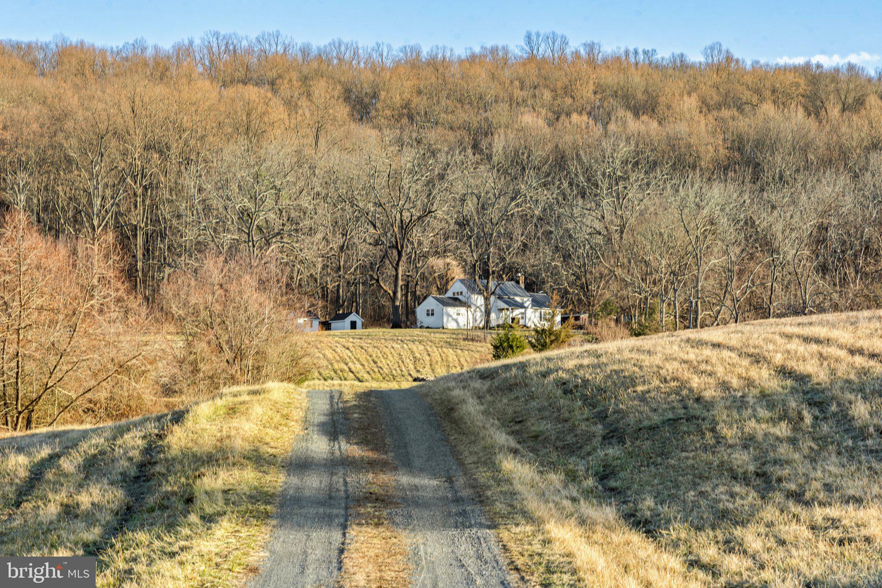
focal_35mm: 105
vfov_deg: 13.0
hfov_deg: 19.5
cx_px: 441
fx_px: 2572
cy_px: 294
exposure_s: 1/80
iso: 250
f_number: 11
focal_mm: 105
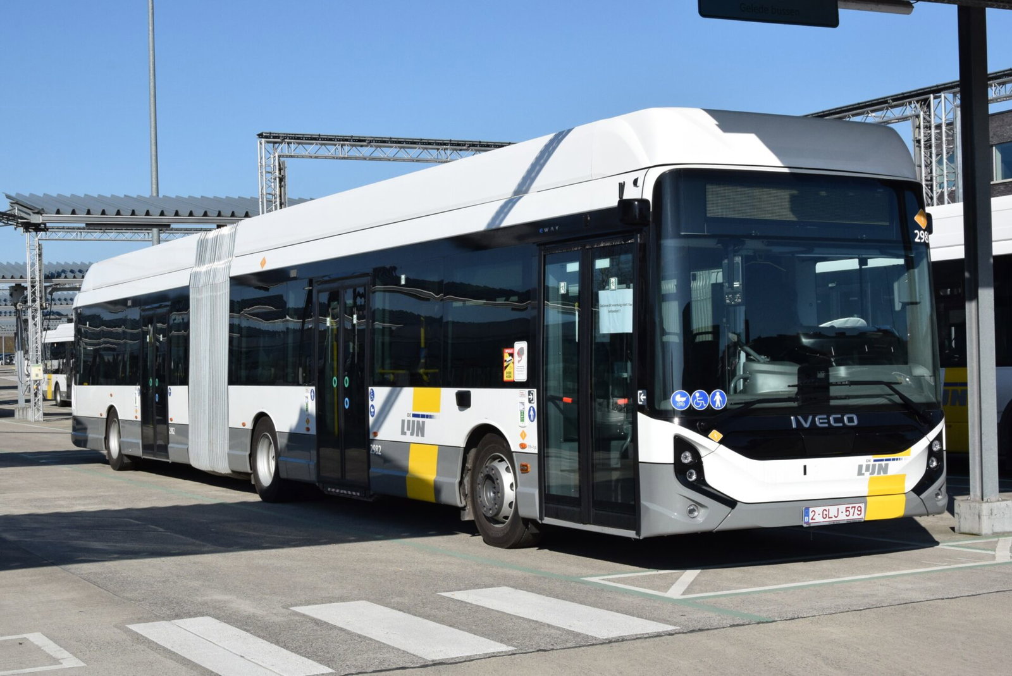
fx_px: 1434
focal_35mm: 51
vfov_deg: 26.5
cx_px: 506
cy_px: 338
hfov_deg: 38.9
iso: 800
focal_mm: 34
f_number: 14
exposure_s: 1/833
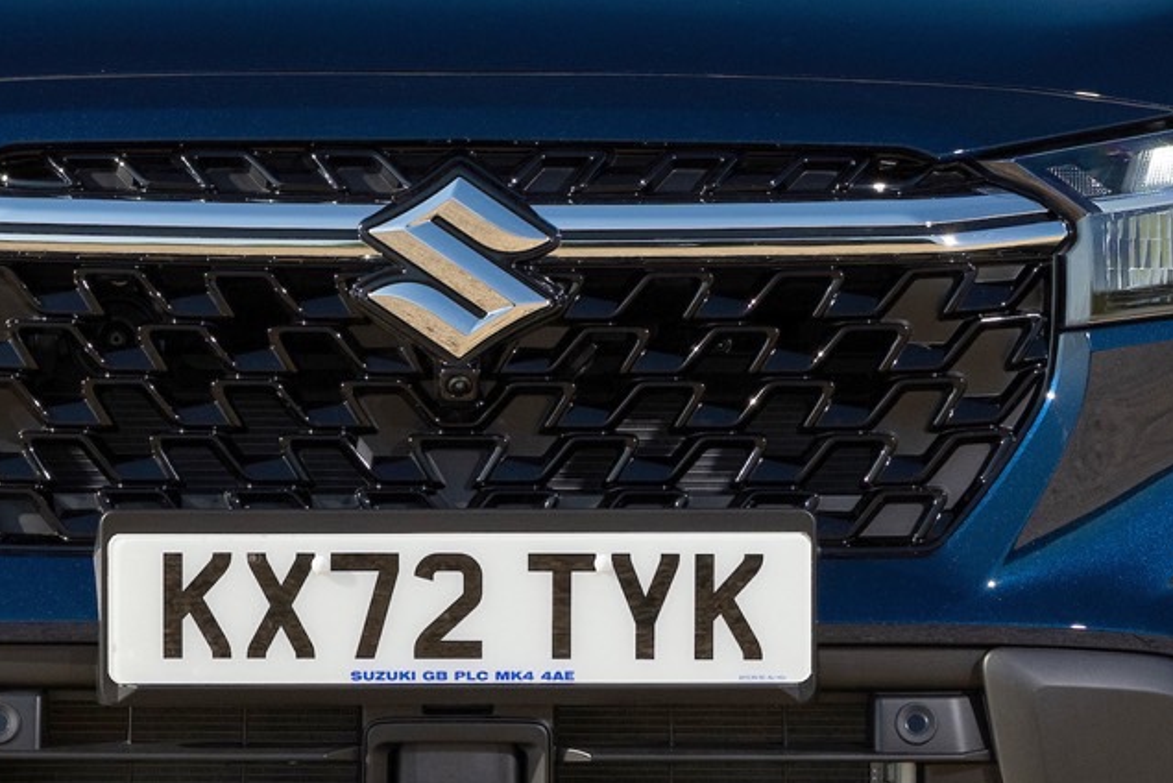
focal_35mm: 598
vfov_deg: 2.3
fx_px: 19493
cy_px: 195
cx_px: 460
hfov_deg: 3.4
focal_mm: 152
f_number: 7.1
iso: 500
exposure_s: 1/320
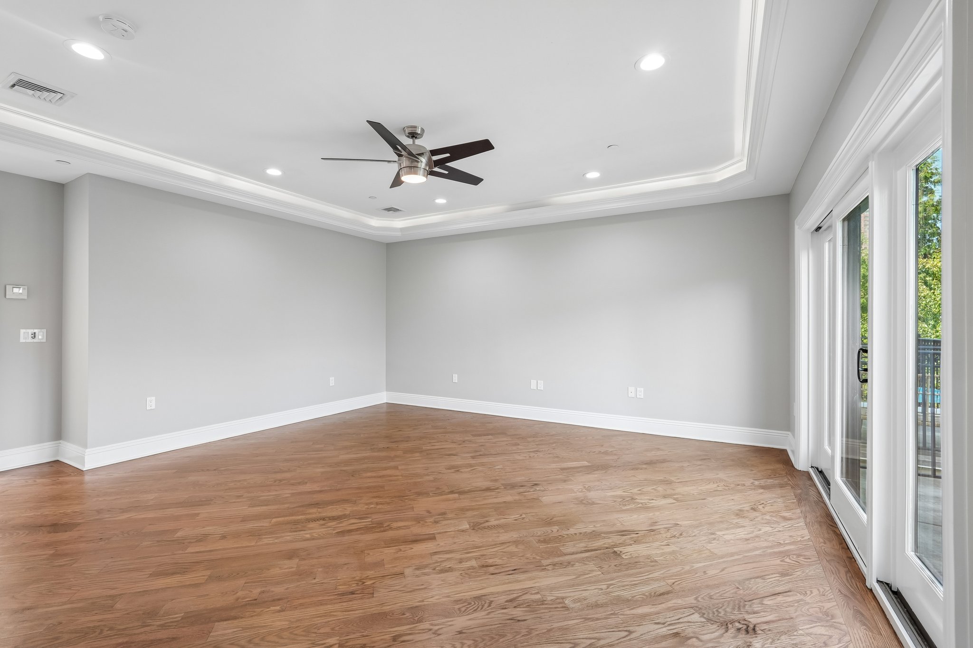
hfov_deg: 95.0
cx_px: 486
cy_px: 324
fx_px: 446
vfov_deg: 72.0
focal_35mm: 16
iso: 400
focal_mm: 16.5
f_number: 9
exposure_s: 1/20
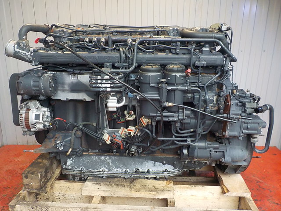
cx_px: 140
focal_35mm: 30
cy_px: 106
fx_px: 244
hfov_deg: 60.0
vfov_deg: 46.8
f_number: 3.3
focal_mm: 4.1
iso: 250
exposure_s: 1/30
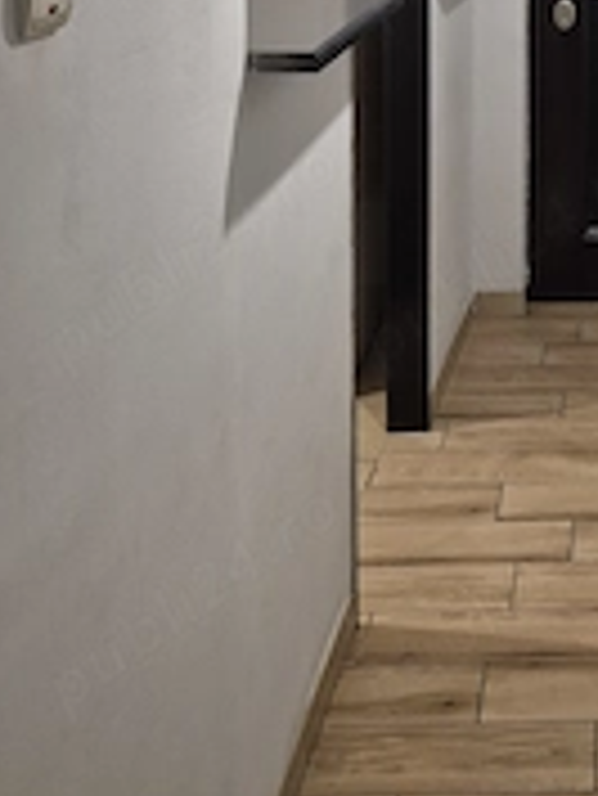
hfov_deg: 25.9
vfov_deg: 33.4
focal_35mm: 52
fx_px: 1196
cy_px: -13
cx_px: 665
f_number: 1.8
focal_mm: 5.4
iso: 640
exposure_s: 1/100
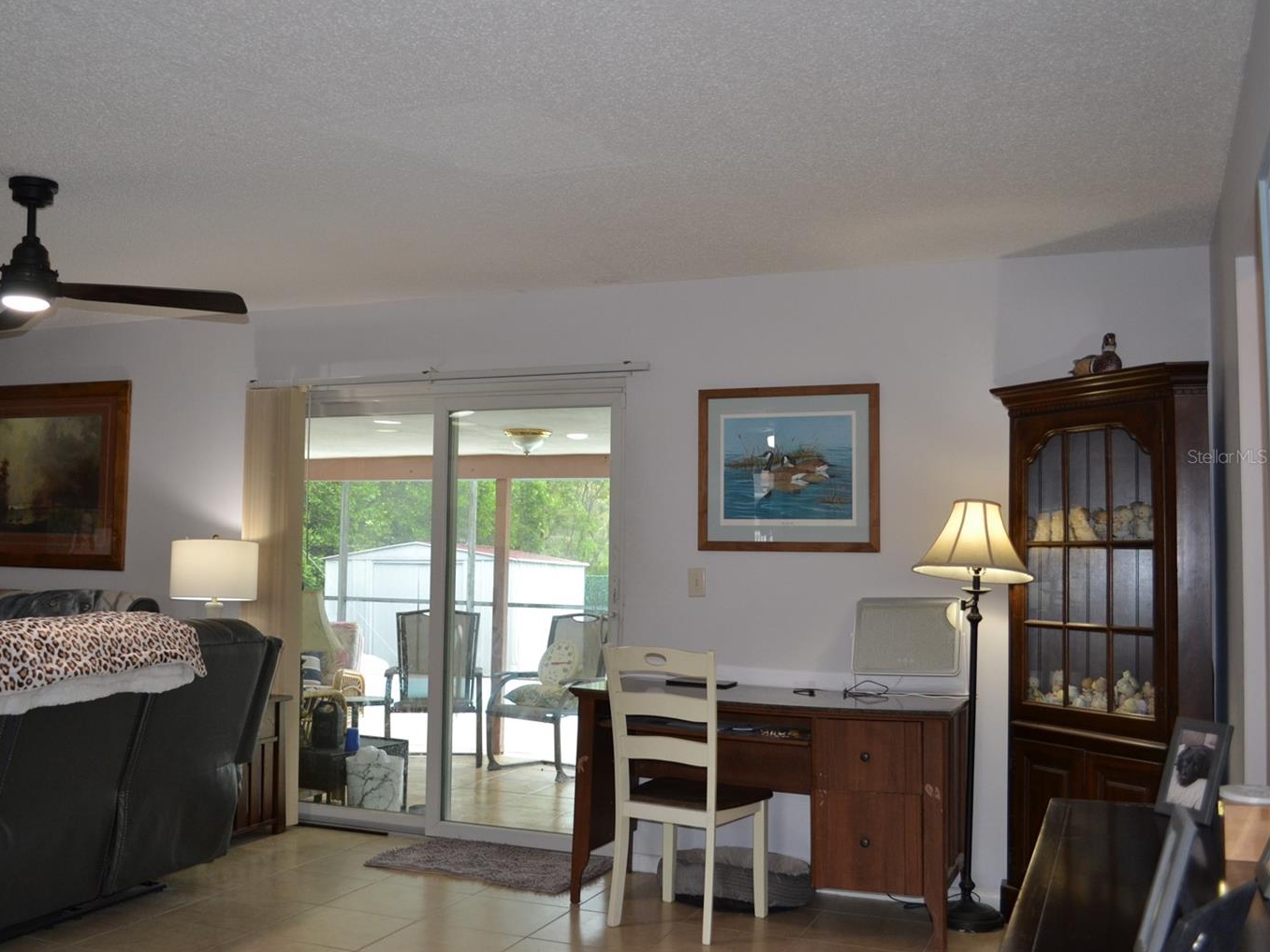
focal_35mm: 34
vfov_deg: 41.8
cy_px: 456
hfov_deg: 53.7
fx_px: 1248
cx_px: 522
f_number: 4
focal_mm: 20
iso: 400
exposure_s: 1/60
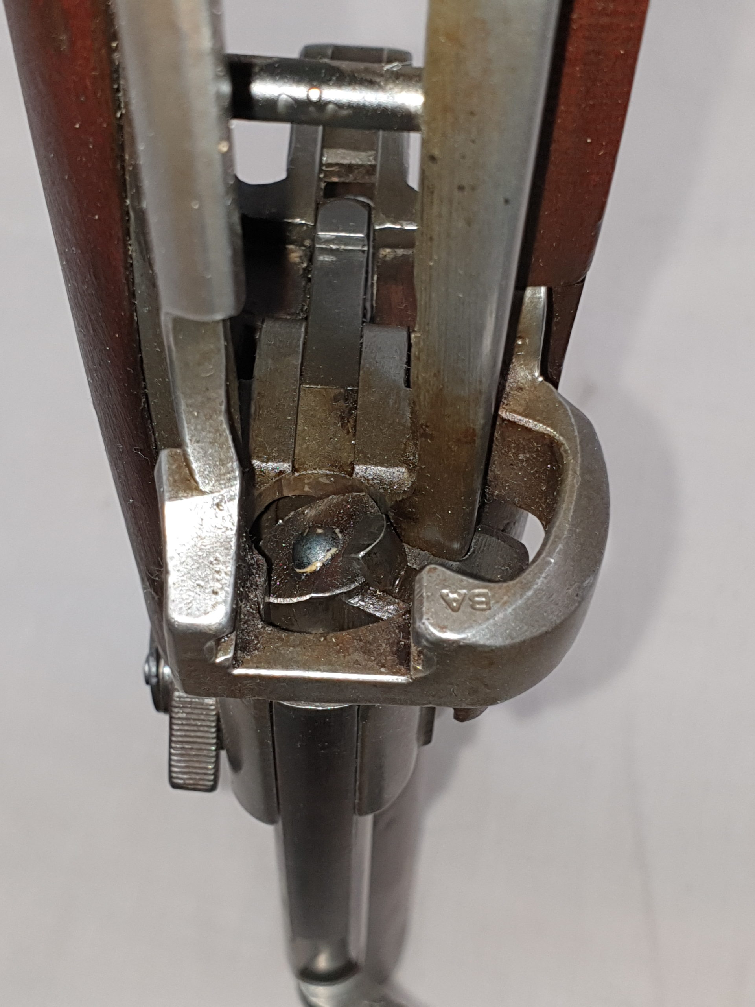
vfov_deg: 67.3
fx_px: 756
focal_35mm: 26
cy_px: 504
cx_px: 378
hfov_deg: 53.1
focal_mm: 4.3
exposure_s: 1/100
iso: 64
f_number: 2.4
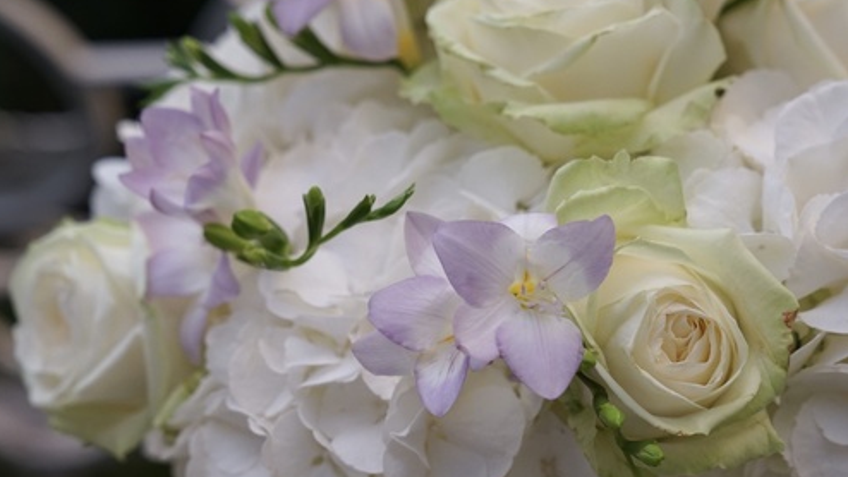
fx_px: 2001
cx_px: 421
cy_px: 343
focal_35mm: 89
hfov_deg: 23.9
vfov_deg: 13.6
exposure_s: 1/160
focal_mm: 56
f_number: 4
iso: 800
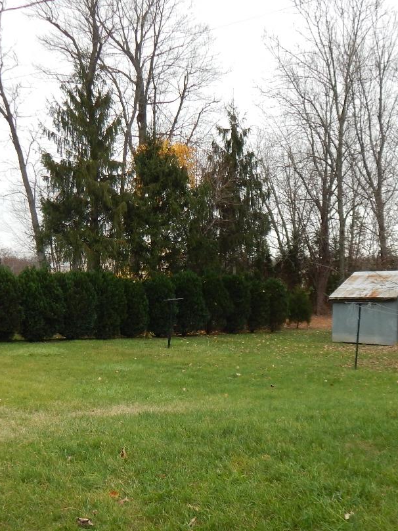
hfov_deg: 35.1
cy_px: 354
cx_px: 187
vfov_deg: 45.1
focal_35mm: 41
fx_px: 629
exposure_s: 1/320
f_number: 3
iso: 125
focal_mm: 4
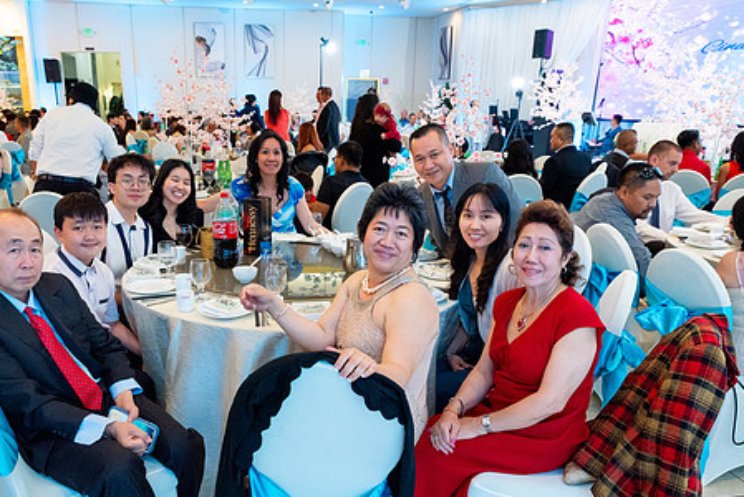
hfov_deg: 59.9
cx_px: 312
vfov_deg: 42.3
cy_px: 284
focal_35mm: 31
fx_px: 641
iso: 3200
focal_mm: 24
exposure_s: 1/160
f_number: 5.6
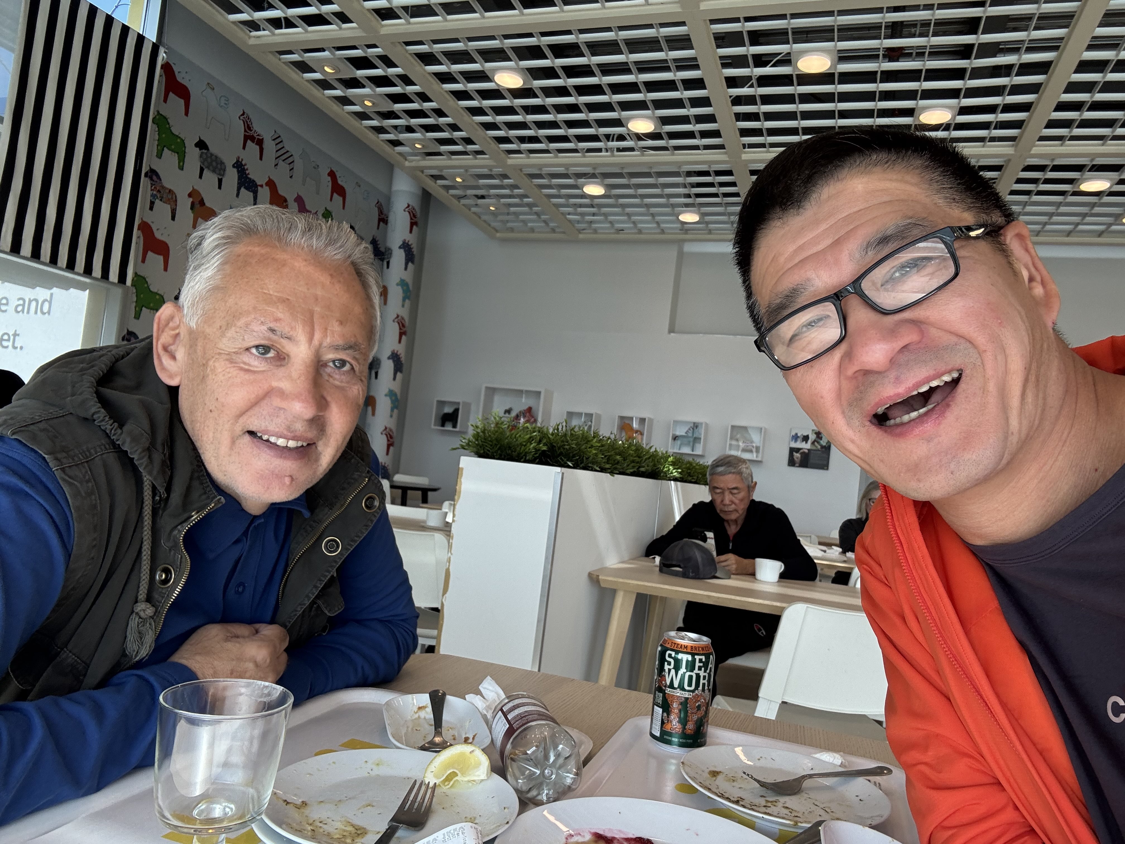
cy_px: 422
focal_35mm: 23
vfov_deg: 58.9
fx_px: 747
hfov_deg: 73.9
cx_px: 562
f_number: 1.9
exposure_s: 1/121
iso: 32
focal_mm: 2.69
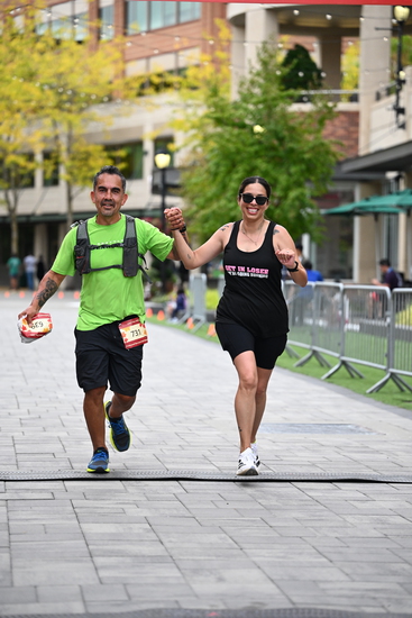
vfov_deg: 19.8
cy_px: 309
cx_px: 206
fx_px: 1767
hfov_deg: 13.3
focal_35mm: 103
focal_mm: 103
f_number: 2.8
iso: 1600
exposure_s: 1/5000
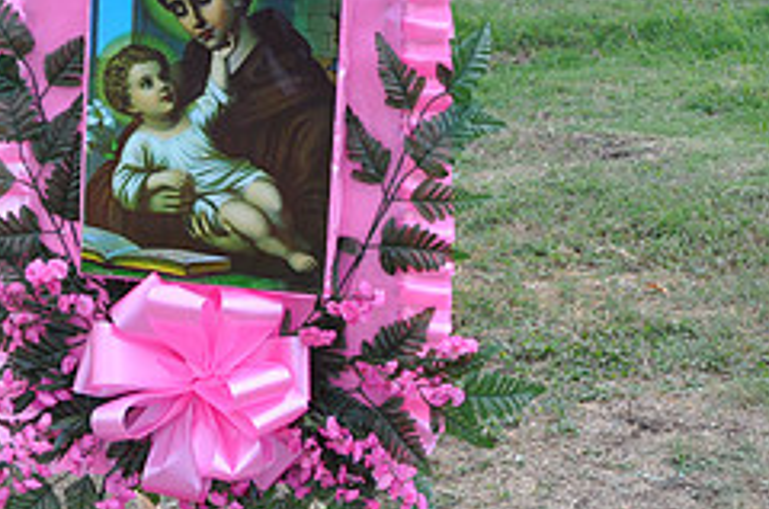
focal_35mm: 116
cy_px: 405
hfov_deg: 17.6
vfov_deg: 11.7
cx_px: 237
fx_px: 2473
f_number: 5.6
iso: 200
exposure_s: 1/125
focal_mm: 32
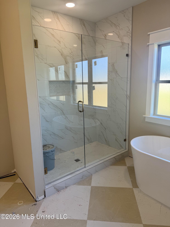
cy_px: 114
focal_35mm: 24
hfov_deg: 56.8
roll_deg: +1.9
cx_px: 85
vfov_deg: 71.6
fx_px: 157
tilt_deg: -10.4
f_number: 1.78
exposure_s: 1/130
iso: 50
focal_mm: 6.76
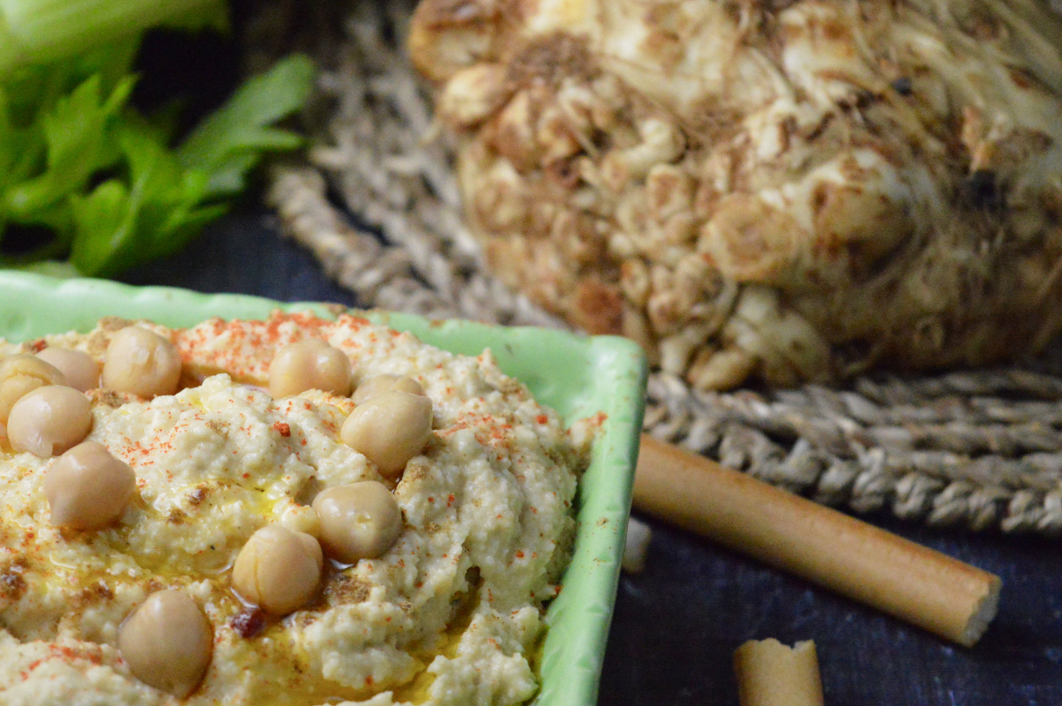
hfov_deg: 18.0
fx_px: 3351
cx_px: 388
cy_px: 357
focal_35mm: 114
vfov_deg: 12.0
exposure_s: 1/2500
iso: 6400
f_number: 5.6
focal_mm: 55
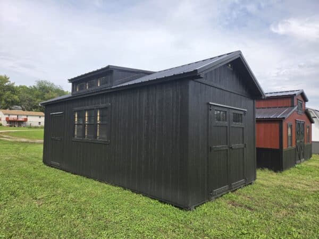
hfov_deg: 73.9
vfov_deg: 58.9
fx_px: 212
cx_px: 160
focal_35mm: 23
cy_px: 120
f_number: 1.8
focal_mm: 5.4
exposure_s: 1/2913
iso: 80
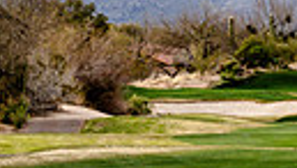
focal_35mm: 452
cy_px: 114
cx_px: 481
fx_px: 3565
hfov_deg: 4.7
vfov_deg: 2.7
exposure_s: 1/320
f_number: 9
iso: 500
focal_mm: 96
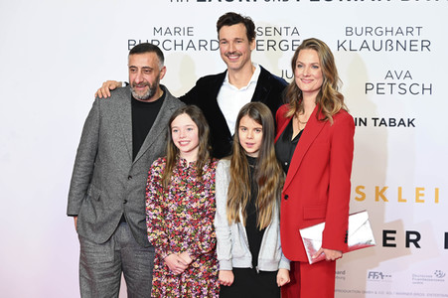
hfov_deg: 27.0
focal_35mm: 75
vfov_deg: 18.2
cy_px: 149
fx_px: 933
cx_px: 224
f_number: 5
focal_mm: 75
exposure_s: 1/125
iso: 640
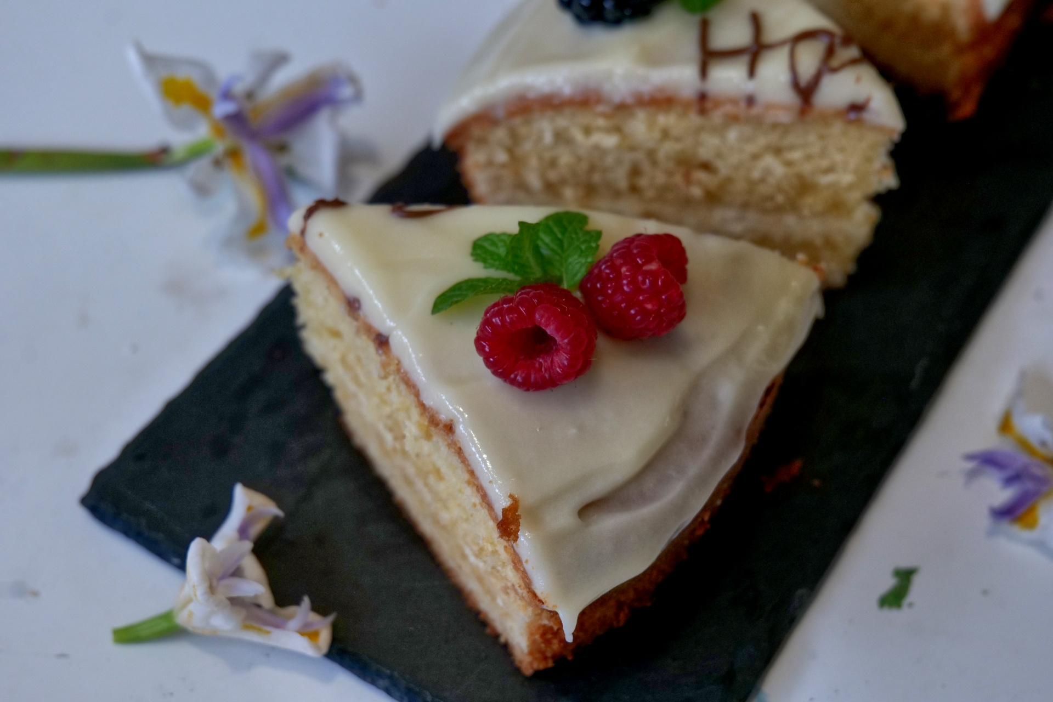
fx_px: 1755
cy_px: 351
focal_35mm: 60
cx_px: 526
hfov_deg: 33.4
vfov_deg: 22.6
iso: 2500
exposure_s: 1/100
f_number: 7.1
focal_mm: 60
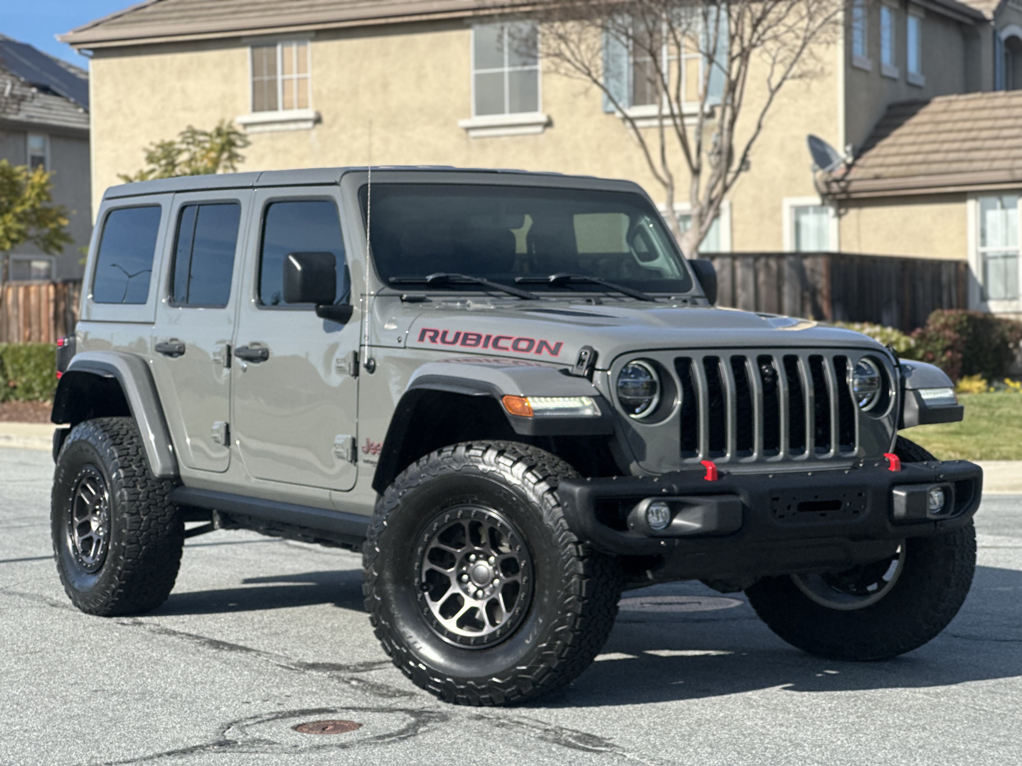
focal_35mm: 77
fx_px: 2273
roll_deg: +1.1
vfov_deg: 19.1
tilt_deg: +0.2
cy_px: 383
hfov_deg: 25.3
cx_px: 511
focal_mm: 9
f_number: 2.8
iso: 32
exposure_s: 1/605
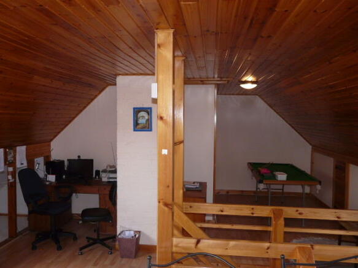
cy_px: 134
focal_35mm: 28
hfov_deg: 63.5
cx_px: 179
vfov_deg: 49.7
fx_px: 290
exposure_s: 1/30
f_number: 2.8
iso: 100
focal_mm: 4.6
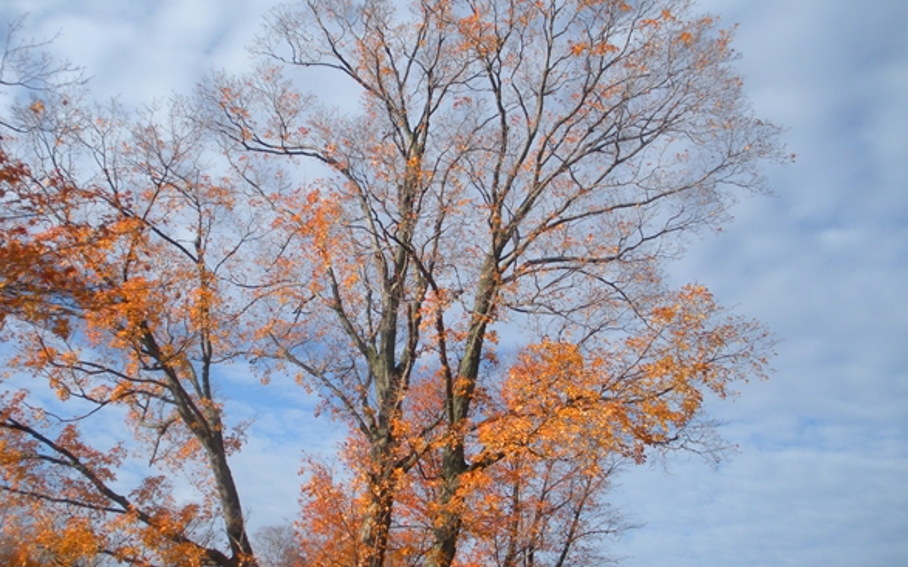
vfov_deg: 32.8
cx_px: 453
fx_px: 965
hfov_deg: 50.4
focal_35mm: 39
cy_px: 290
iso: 64
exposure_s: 1/550
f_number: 3.5
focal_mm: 6.3
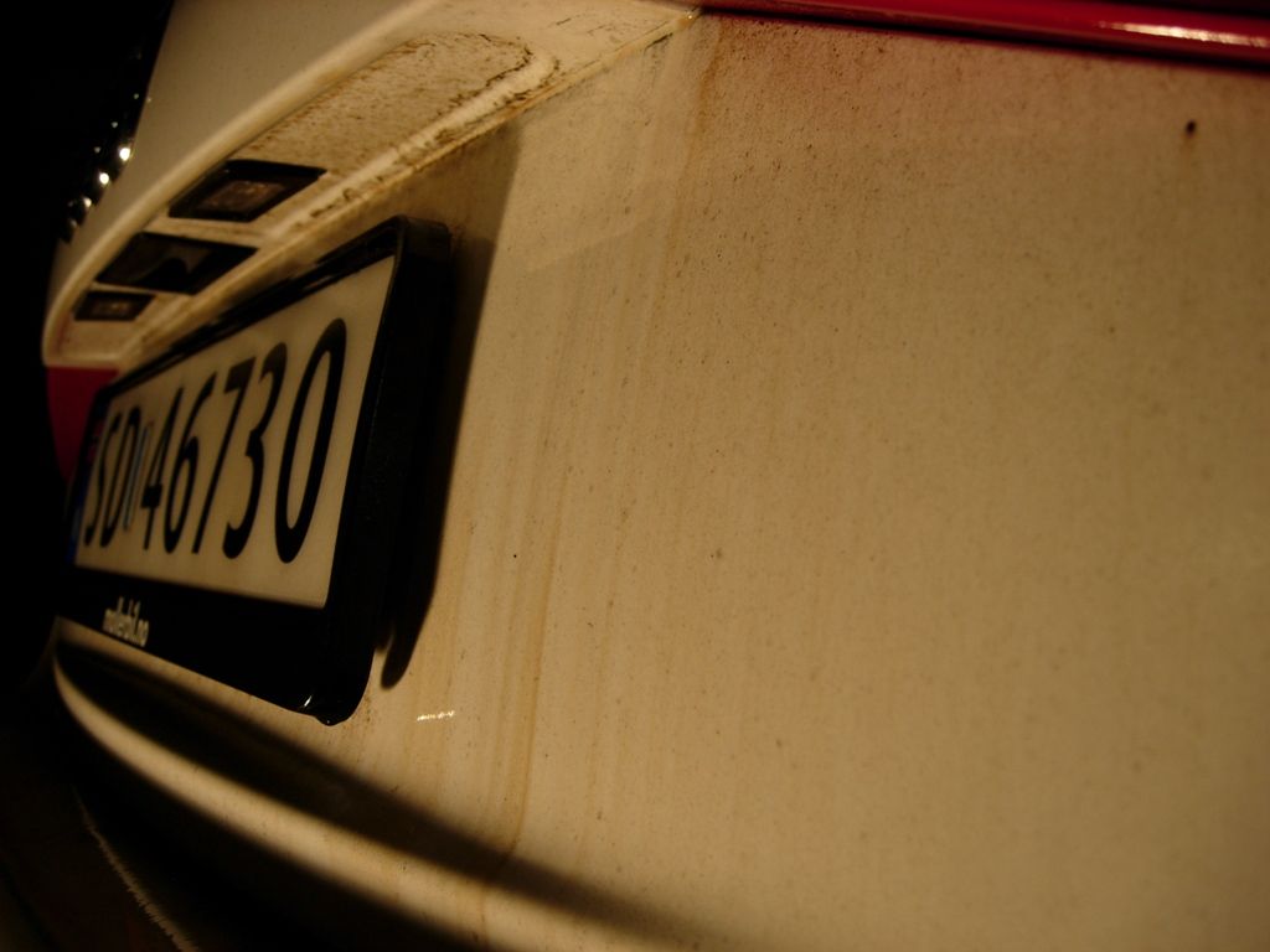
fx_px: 1321
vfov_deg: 39.7
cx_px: 635
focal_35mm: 36
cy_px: 476
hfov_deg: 51.4
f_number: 2.7
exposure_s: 1/64
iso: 50
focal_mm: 7.5
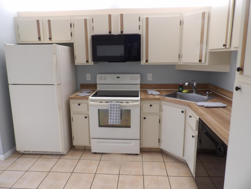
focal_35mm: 24
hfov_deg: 71.6
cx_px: 126
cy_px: 94
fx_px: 174
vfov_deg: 56.8
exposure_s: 1/20
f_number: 3.2
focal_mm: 4.3
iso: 200
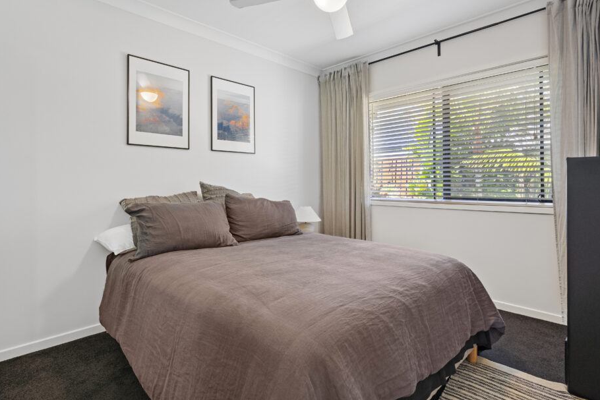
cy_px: 193
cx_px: 293
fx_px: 300
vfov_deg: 67.4
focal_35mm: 18
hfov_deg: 90.0
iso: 800
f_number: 7.1
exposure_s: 1/4
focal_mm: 16
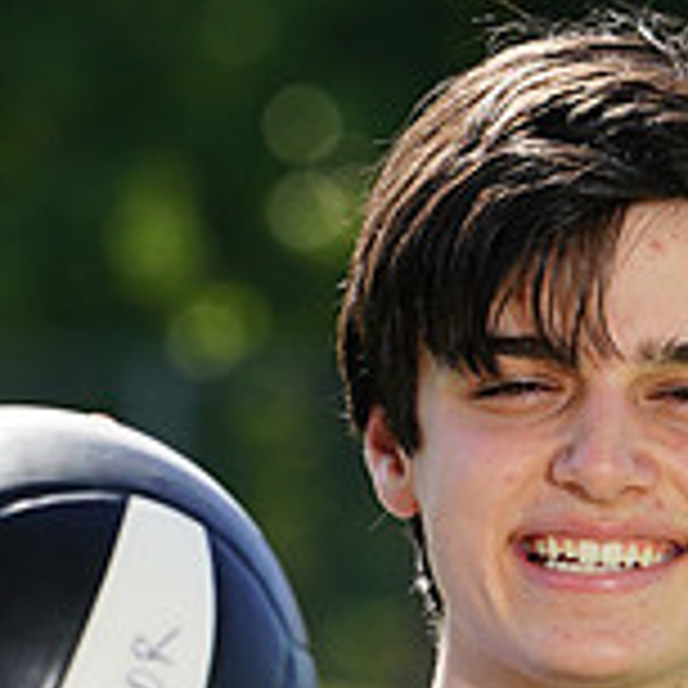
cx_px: 558
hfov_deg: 1.6
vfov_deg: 1.6
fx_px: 24060
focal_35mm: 1070
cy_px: 791
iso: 200
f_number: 11
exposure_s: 1/200
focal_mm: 333
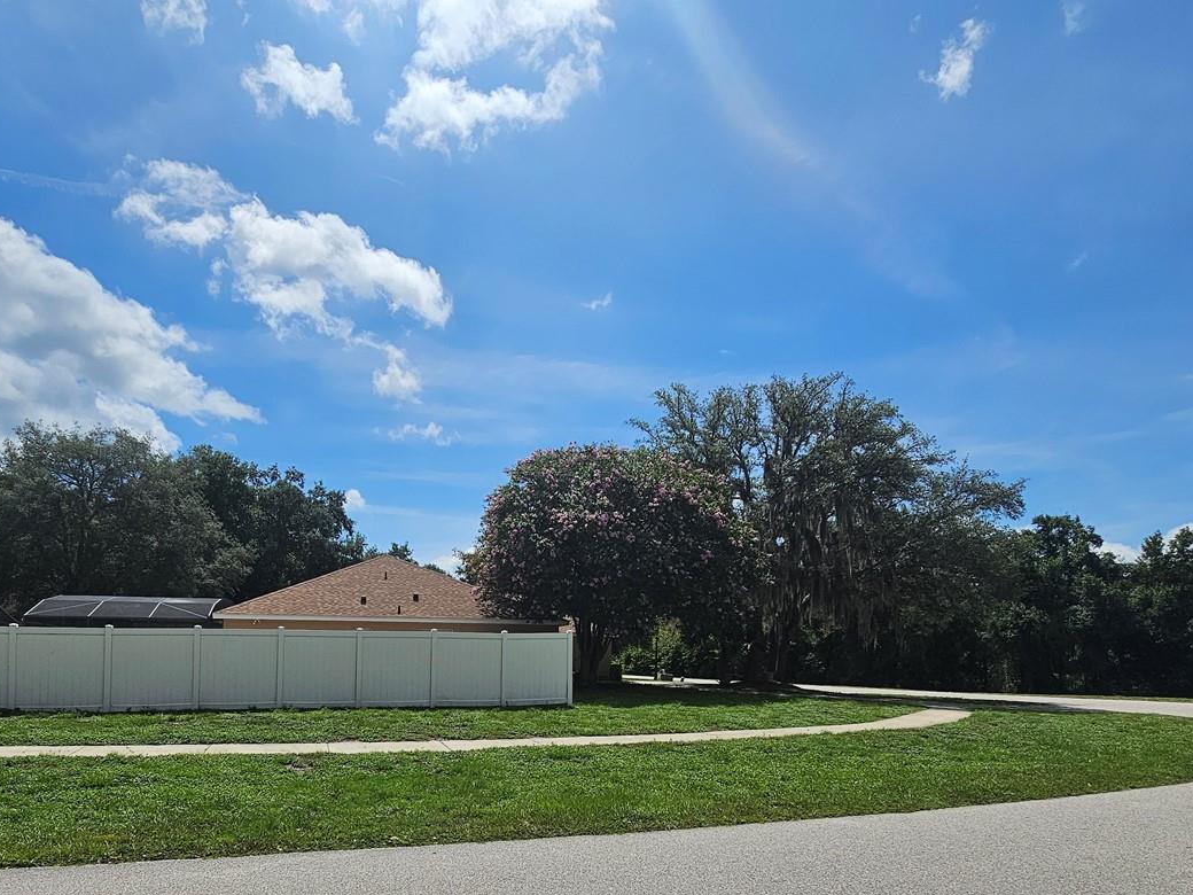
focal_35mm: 20
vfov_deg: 63.4
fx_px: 689
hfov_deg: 81.1
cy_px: 633
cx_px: 498
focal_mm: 2.2
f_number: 2.2
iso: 50
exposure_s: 1/5523
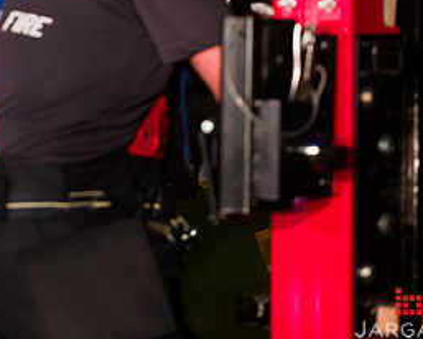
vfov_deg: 4.0
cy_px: 56
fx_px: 4899
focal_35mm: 391
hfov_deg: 4.9
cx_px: 35
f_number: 3.2
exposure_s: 1/125
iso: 3200
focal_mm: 185
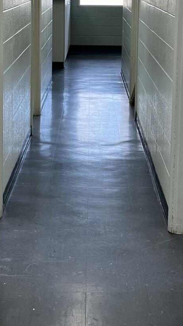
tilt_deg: -7.4
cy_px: 60
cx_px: 88
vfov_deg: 29.4
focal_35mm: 70
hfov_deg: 17.2
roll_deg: -1.0
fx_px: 604
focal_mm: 5.1
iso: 80
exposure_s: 1/120
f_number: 1.6
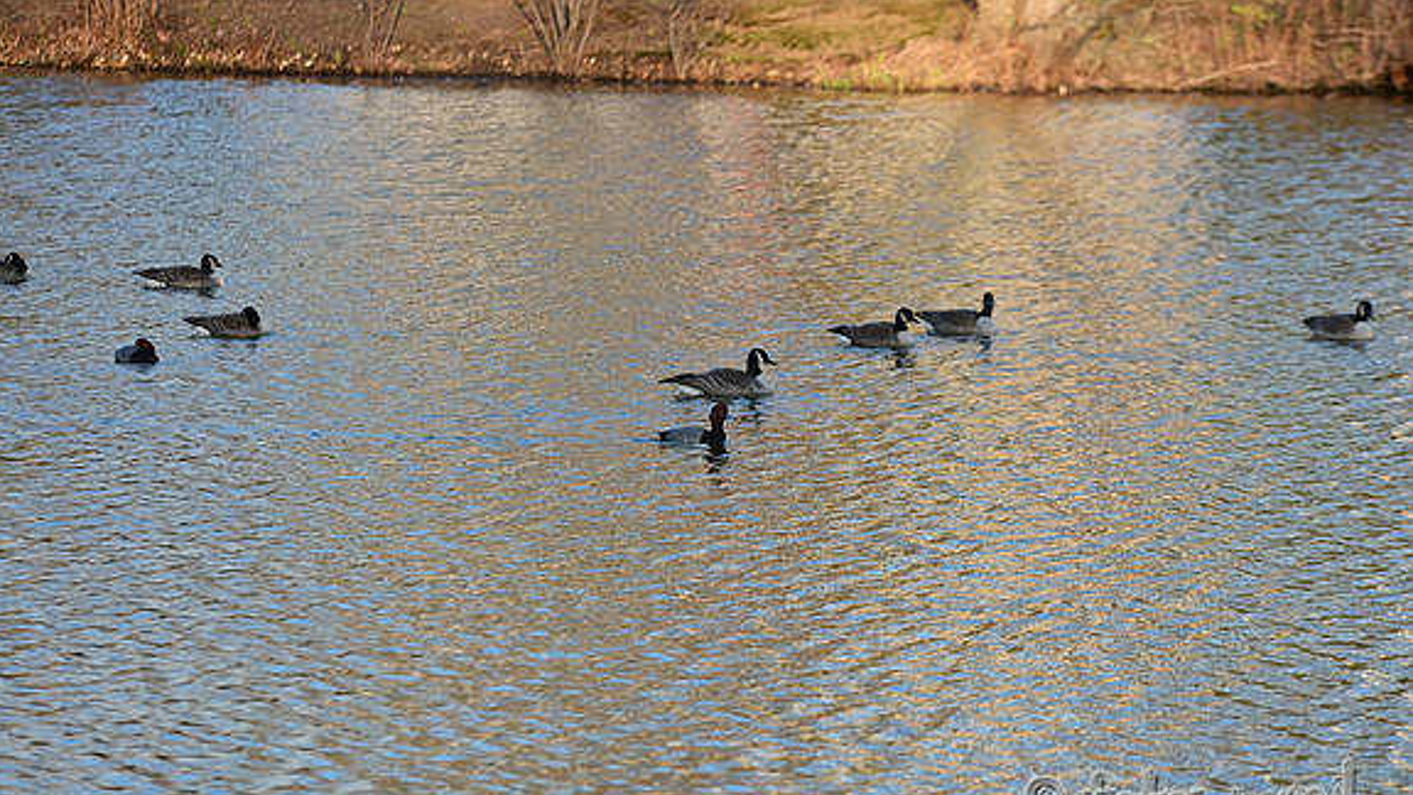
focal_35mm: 211
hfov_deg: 10.2
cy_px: 412
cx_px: 706
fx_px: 7906
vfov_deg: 5.8
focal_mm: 200
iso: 560
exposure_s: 1/2000
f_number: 5
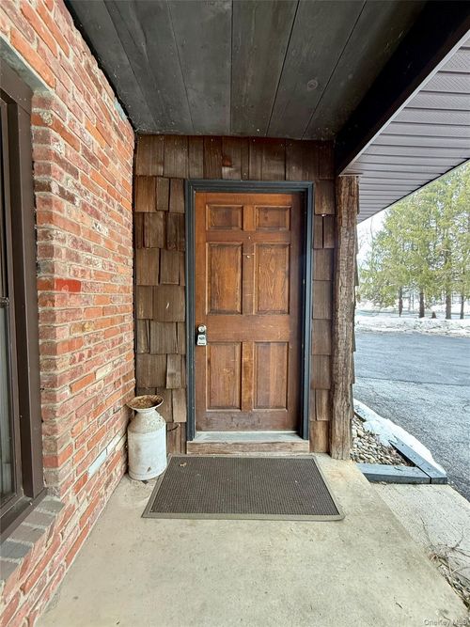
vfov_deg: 102.1
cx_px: 235
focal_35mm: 14
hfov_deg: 85.7
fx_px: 254
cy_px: 314
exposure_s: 1/99
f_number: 2.2
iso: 320
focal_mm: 2.22
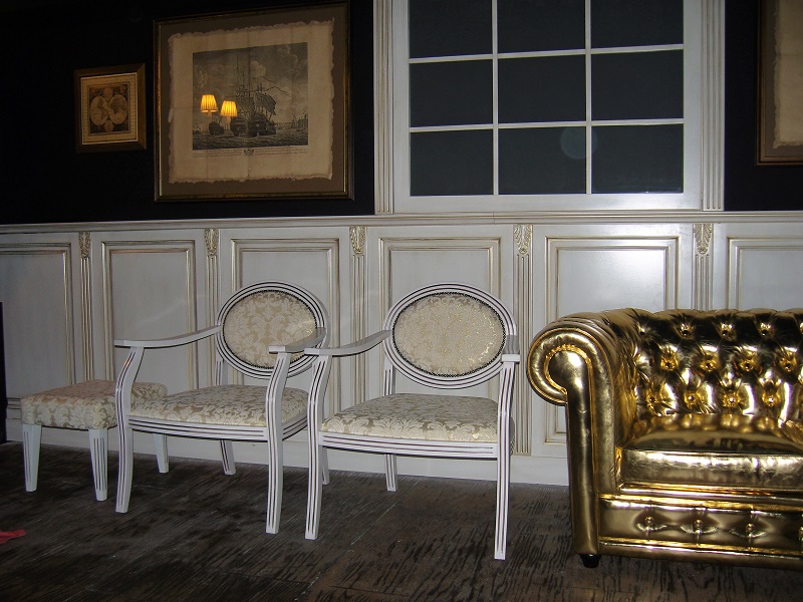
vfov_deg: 41.8
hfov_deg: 54.0
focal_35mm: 34
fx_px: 789
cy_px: 301
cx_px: 402
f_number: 2.8
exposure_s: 1/40
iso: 100
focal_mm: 7.3
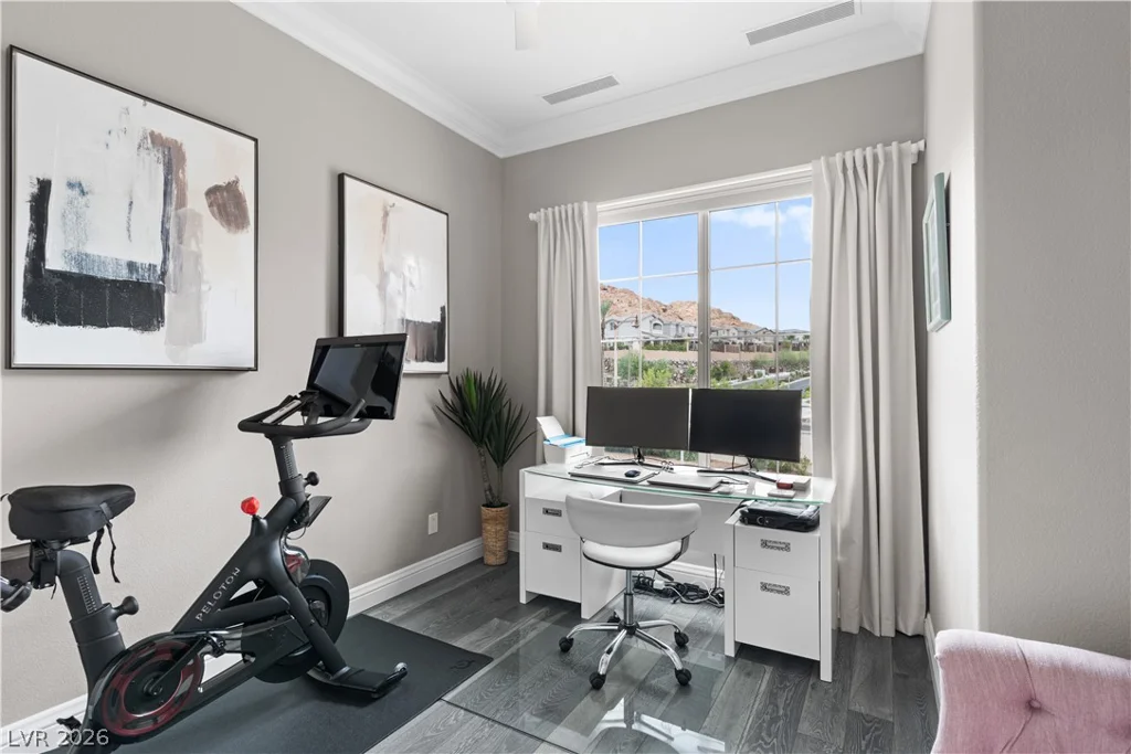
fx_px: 534
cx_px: 566
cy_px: 377
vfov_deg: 70.5
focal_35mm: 17
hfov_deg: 93.3
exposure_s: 1/15
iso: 400
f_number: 8
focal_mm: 17
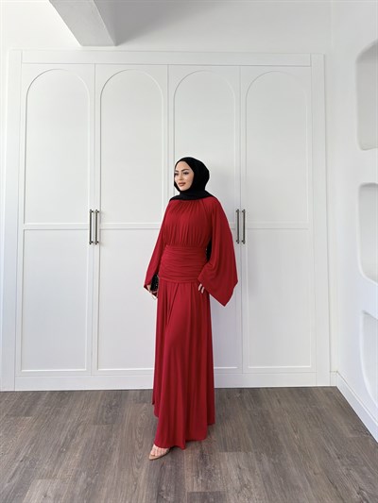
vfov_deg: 71.6
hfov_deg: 56.8
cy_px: 252
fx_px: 349
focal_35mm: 24
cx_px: 189
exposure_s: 1/822
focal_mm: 6.76
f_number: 1.78
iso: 250
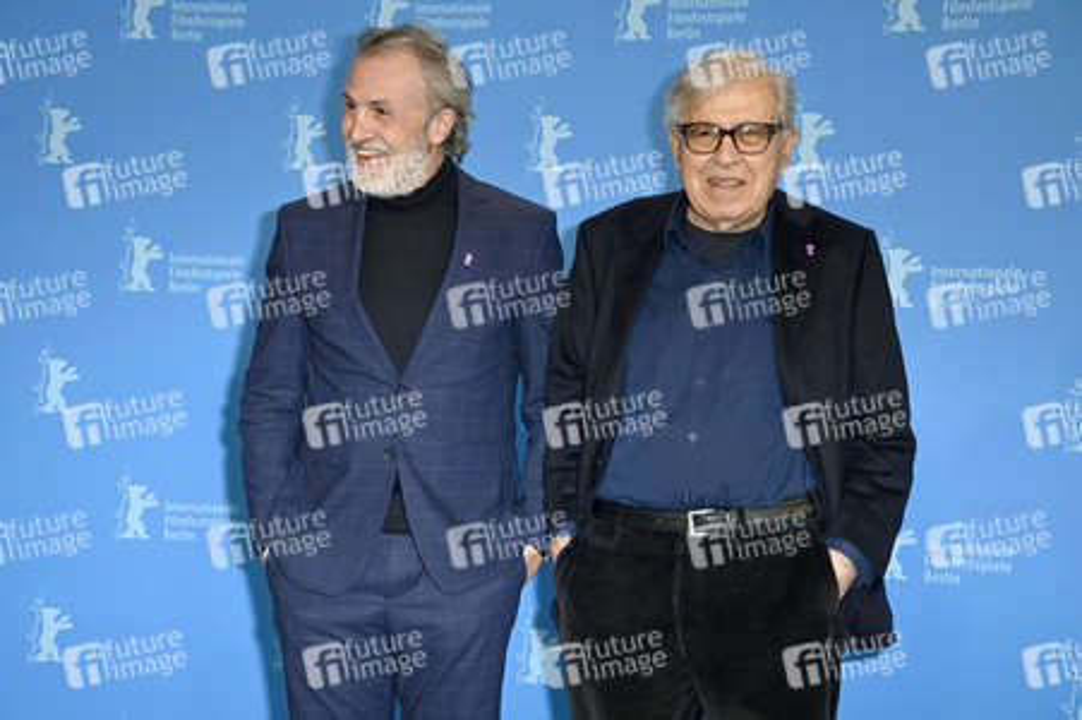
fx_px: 1742
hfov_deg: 34.5
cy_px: 360
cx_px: 541
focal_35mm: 58
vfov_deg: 23.3
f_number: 5
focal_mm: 58
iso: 800
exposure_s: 1/160
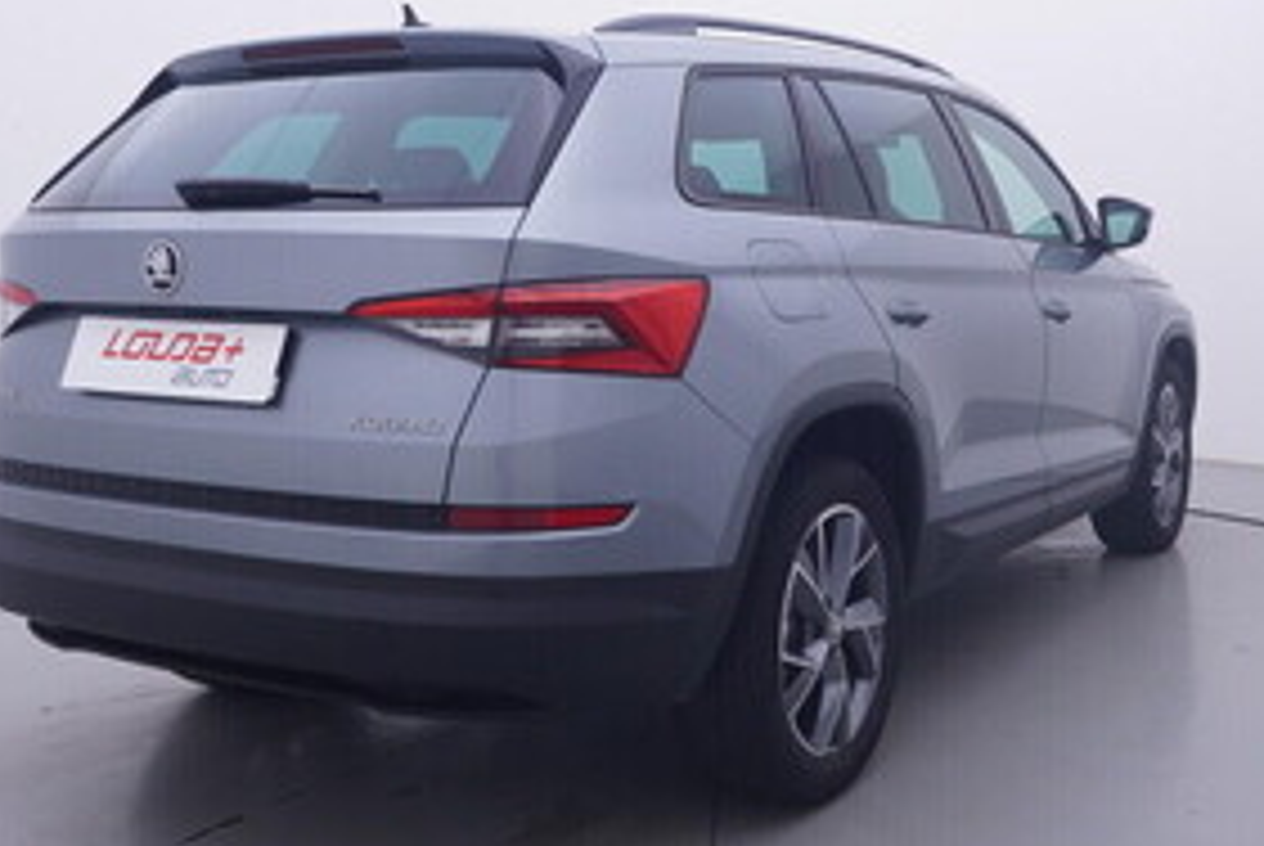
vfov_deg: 30.5
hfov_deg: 44.3
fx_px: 1546
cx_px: 758
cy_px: 308
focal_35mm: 44
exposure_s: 1/80
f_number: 5
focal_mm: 15
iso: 200
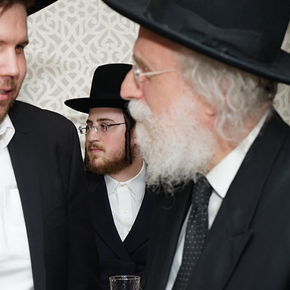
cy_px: 145
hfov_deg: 19.3
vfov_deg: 19.3
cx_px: 126
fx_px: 853
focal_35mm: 90
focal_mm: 70
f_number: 7.1
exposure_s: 1/125
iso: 640
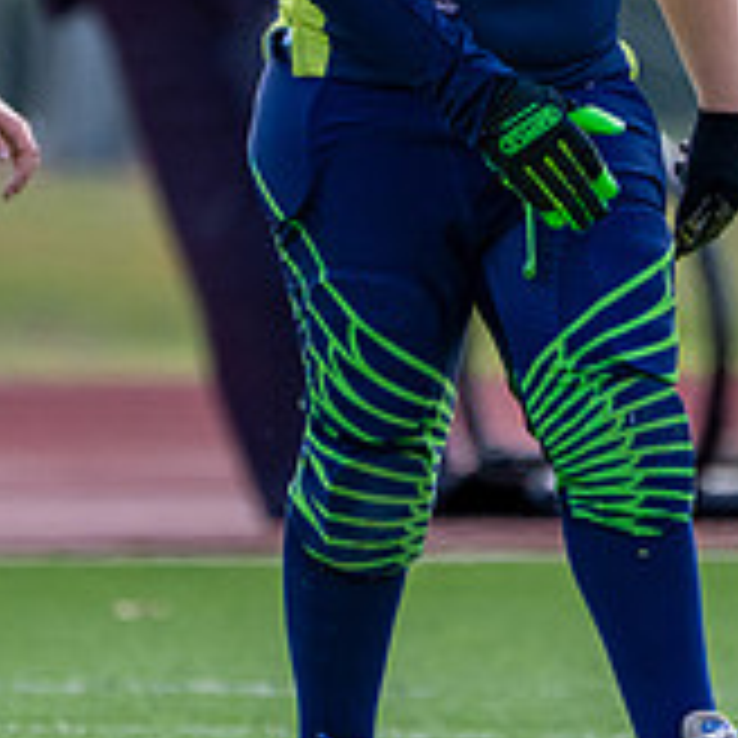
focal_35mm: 1606
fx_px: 38737
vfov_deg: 1.1
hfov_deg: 1.1
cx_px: 576
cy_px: -118
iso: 800
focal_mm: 400
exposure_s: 1/2500
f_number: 5.6
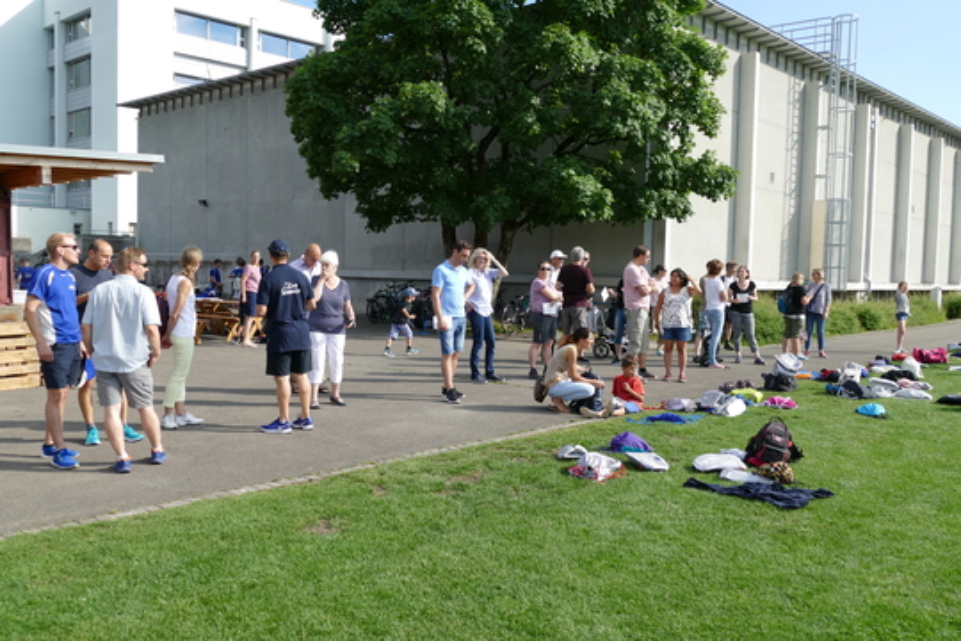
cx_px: 480
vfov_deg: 40.0
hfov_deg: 57.2
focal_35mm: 33
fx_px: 881
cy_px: 320
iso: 125
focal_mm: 11.86
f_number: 3
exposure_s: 1/1000
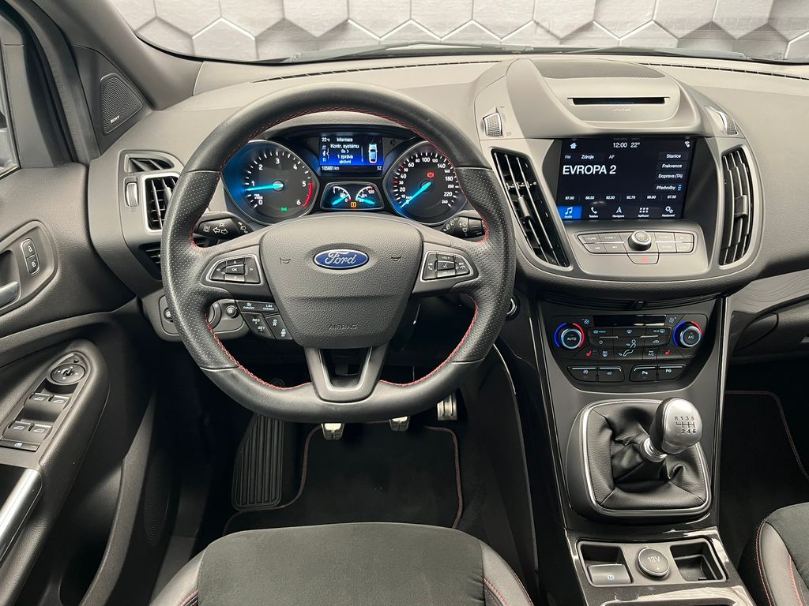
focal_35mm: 26
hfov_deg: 67.3
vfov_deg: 53.1
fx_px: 608
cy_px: 303
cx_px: 404
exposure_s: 1/50
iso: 250
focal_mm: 5.1
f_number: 1.6
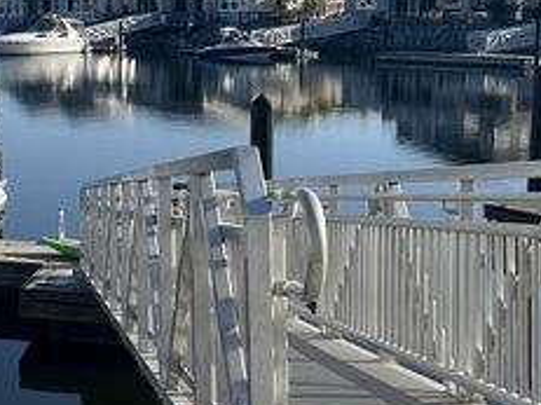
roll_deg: +0.9
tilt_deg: -6.8
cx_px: -172
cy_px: 162
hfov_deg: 23.0
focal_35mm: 75
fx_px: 1172
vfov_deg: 19.6
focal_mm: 5.7
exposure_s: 1/3460
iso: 50
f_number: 1.5
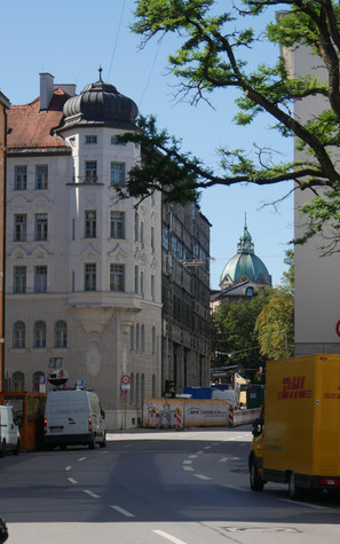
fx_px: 1779
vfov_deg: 17.4
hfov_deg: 10.9
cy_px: 274
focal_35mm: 120
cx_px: 218
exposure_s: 1/500
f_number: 6.3
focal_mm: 42
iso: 200
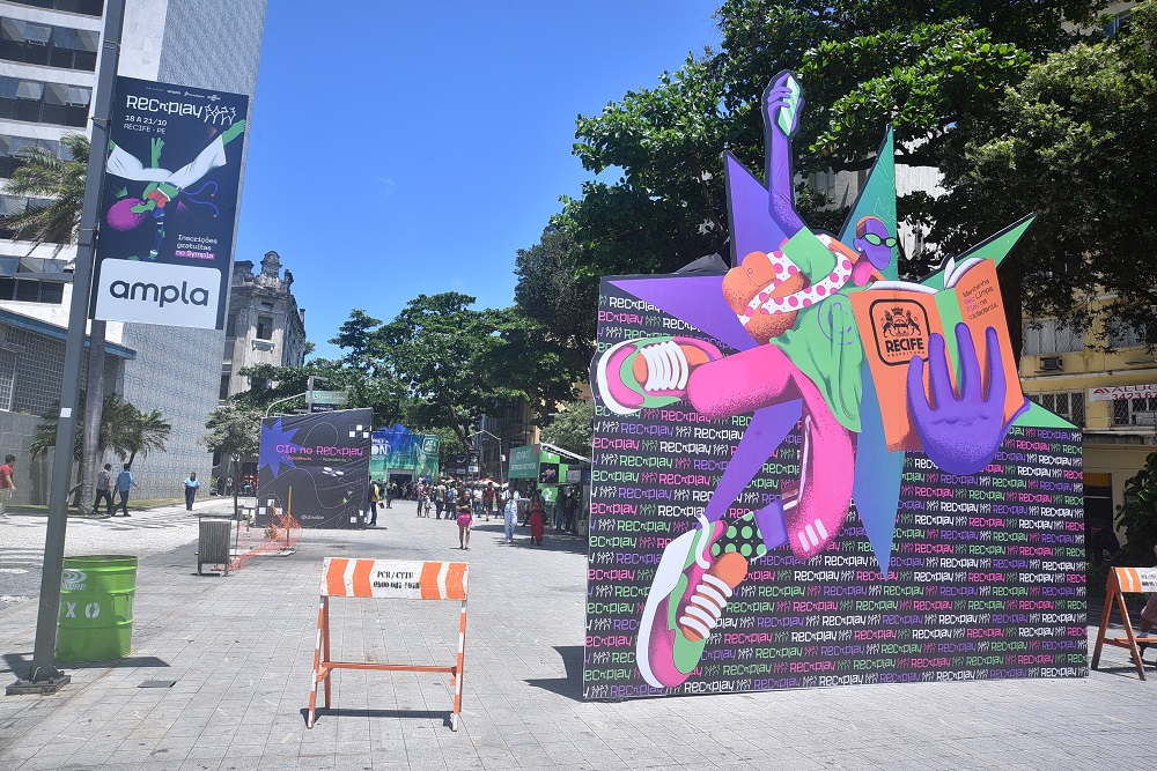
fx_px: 1446
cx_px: 578
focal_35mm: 45
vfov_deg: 29.9
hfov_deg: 43.6
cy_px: 386
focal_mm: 45
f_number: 16
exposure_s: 1/160
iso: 125
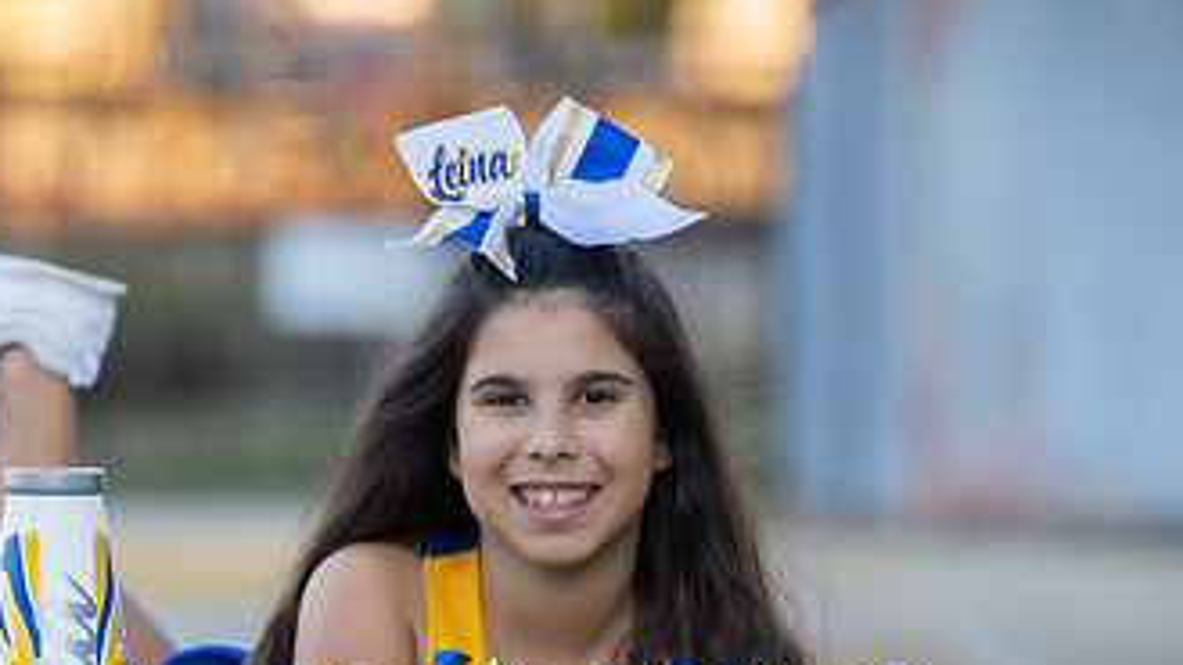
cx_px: 513
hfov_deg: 7.8
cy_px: 601
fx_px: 8626
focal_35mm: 275
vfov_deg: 4.4
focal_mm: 137
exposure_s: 1/320
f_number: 2.8
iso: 125
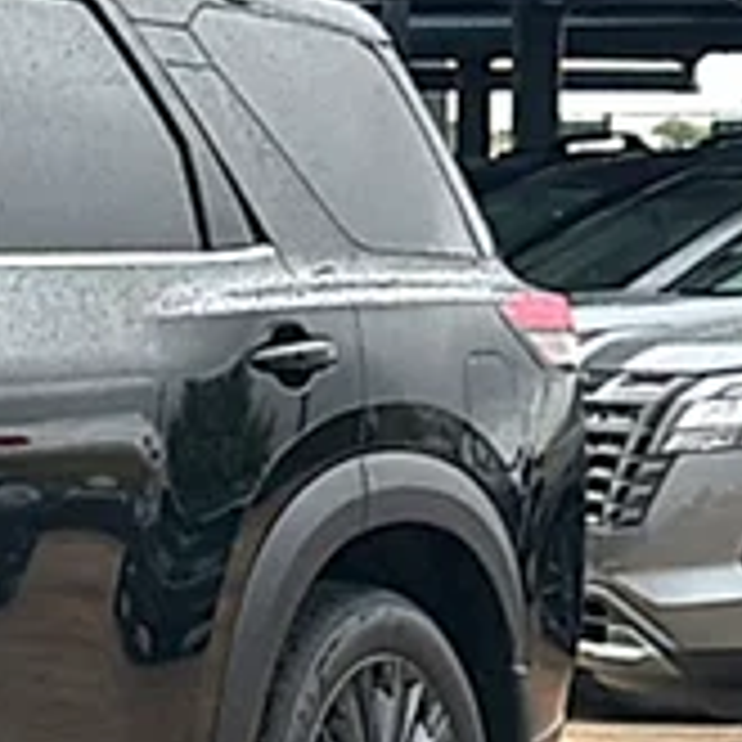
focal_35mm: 229
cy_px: 537
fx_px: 5554
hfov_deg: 7.3
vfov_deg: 7.6
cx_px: -809
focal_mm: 6.86
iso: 80
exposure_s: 1/413
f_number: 1.78
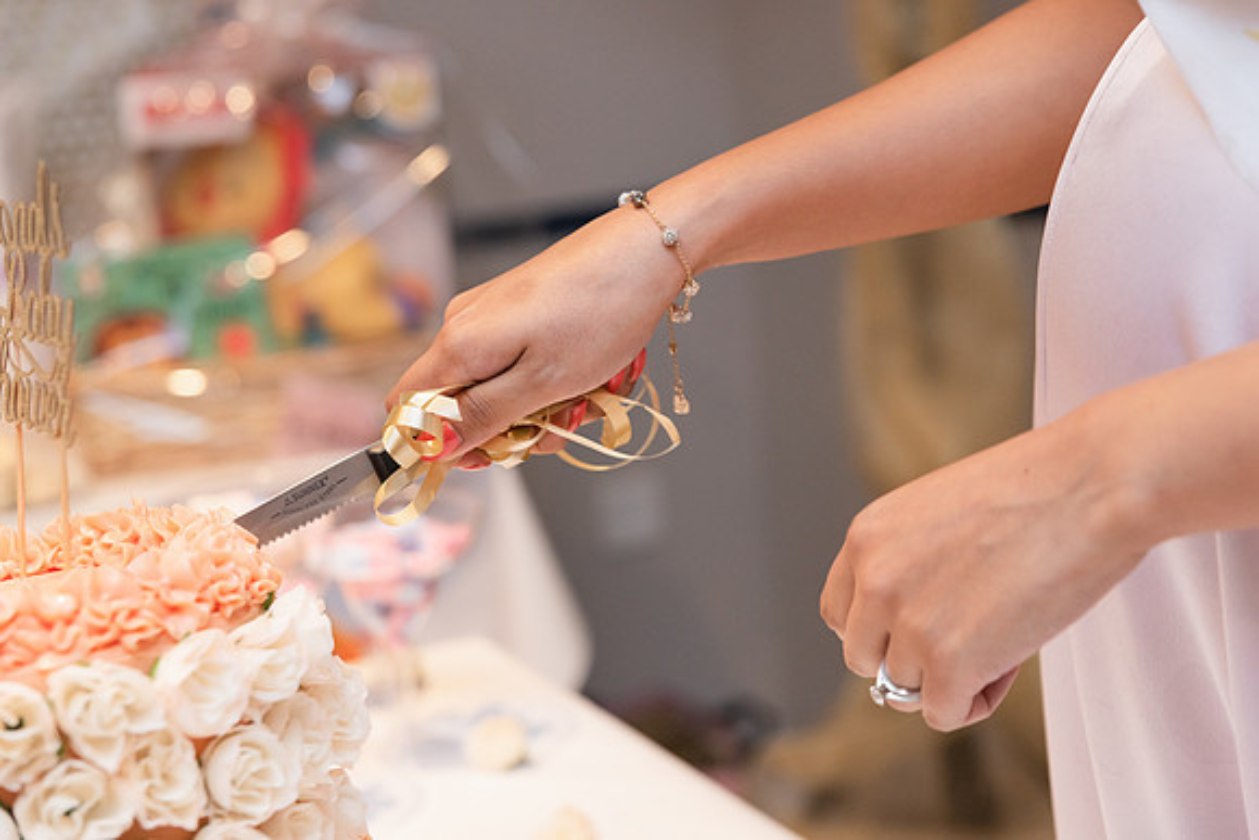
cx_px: 630
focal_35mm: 70
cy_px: 420
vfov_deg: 19.5
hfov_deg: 28.8
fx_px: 2449
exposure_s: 1/160
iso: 2500
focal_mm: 70
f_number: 4
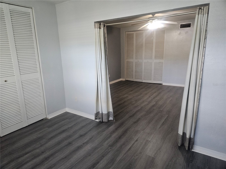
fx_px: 150
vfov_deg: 58.9
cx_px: 113
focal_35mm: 23
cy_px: 84
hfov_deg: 73.9
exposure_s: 1/120
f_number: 1.8
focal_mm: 5.4
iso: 640
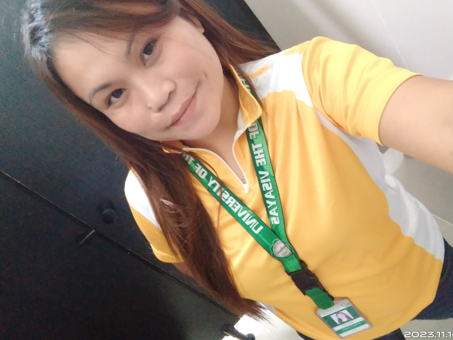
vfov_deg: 81.6
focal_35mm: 15
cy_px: 155
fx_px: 196
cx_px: 249
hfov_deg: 97.9
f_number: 1.8
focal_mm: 2.71
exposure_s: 1/14
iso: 808
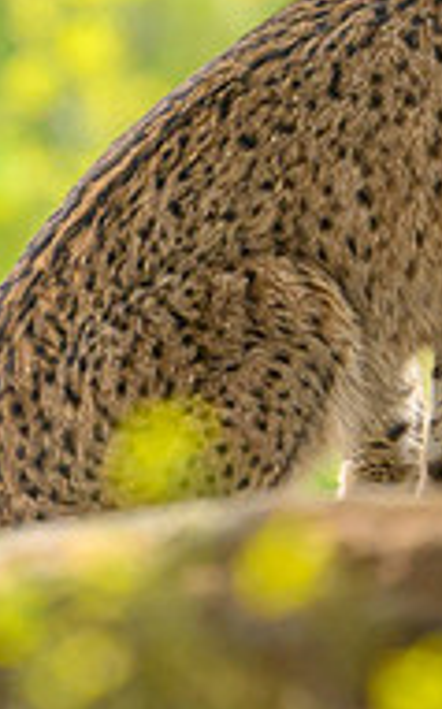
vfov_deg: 1.0
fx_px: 41918
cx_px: 231
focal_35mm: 2170
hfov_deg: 0.6
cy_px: -109
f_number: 4
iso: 1600
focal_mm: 560
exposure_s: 1/2000
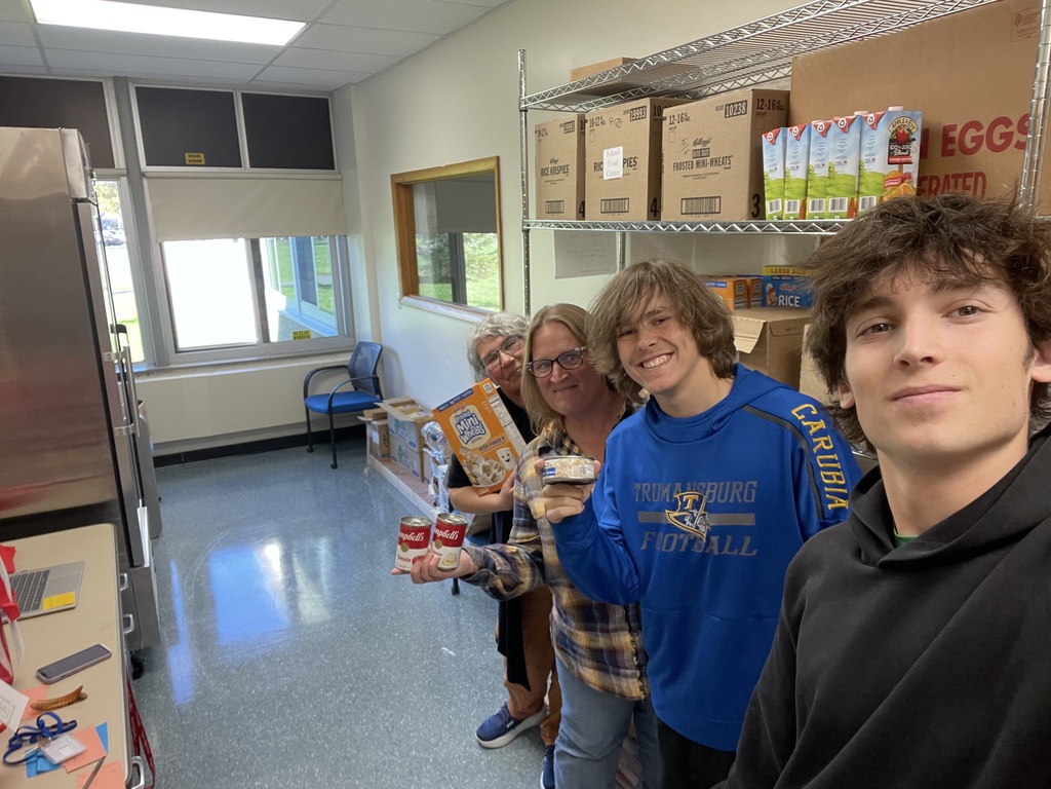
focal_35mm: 23
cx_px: 526
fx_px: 698
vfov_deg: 58.9
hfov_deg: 73.9
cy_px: 394
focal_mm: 2.71
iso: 200
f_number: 2.2
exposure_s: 1/60
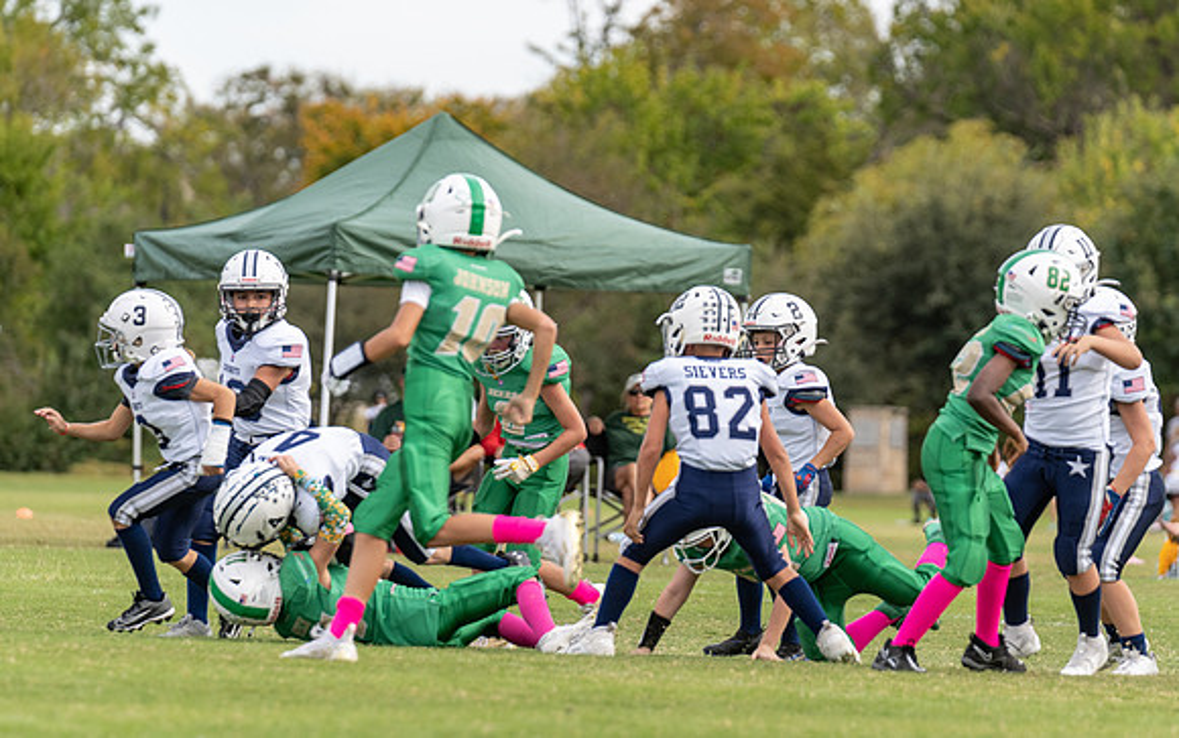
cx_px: 632
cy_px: 386
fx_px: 9510
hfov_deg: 7.1
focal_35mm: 296
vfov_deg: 4.4
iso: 250
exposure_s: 1/1250
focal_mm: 198
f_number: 3.5
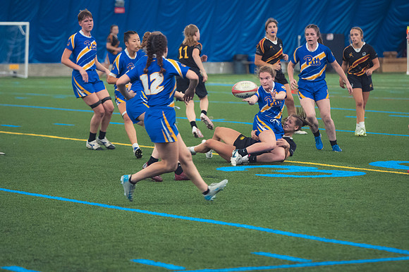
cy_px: 136
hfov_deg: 11.2
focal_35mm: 183
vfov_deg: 7.5
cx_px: 204
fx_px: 2078
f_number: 2.8
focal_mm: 122
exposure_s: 1/320
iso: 3600
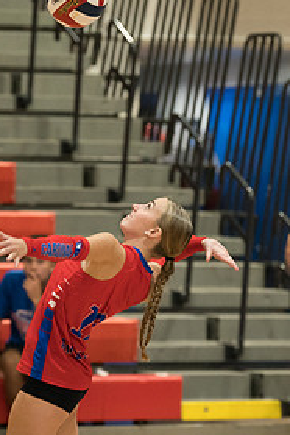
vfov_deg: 6.6
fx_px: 3794
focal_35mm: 314
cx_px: 145
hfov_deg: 4.4
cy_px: 298
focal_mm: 130
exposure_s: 1/1000
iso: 5000
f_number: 2.8
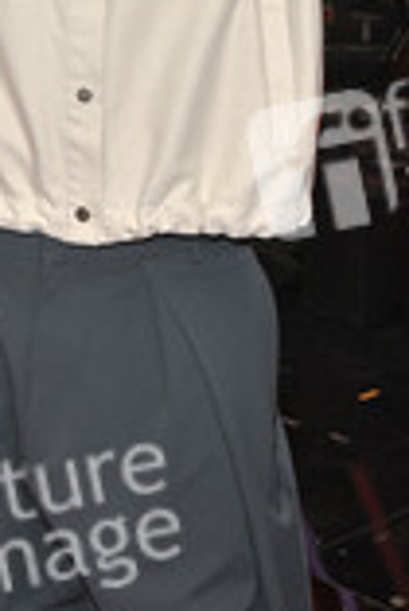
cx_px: 93
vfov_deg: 21.7
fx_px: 1513
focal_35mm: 89
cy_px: -47
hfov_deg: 15.3
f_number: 7.1
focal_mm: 35
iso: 2500
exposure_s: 1/200
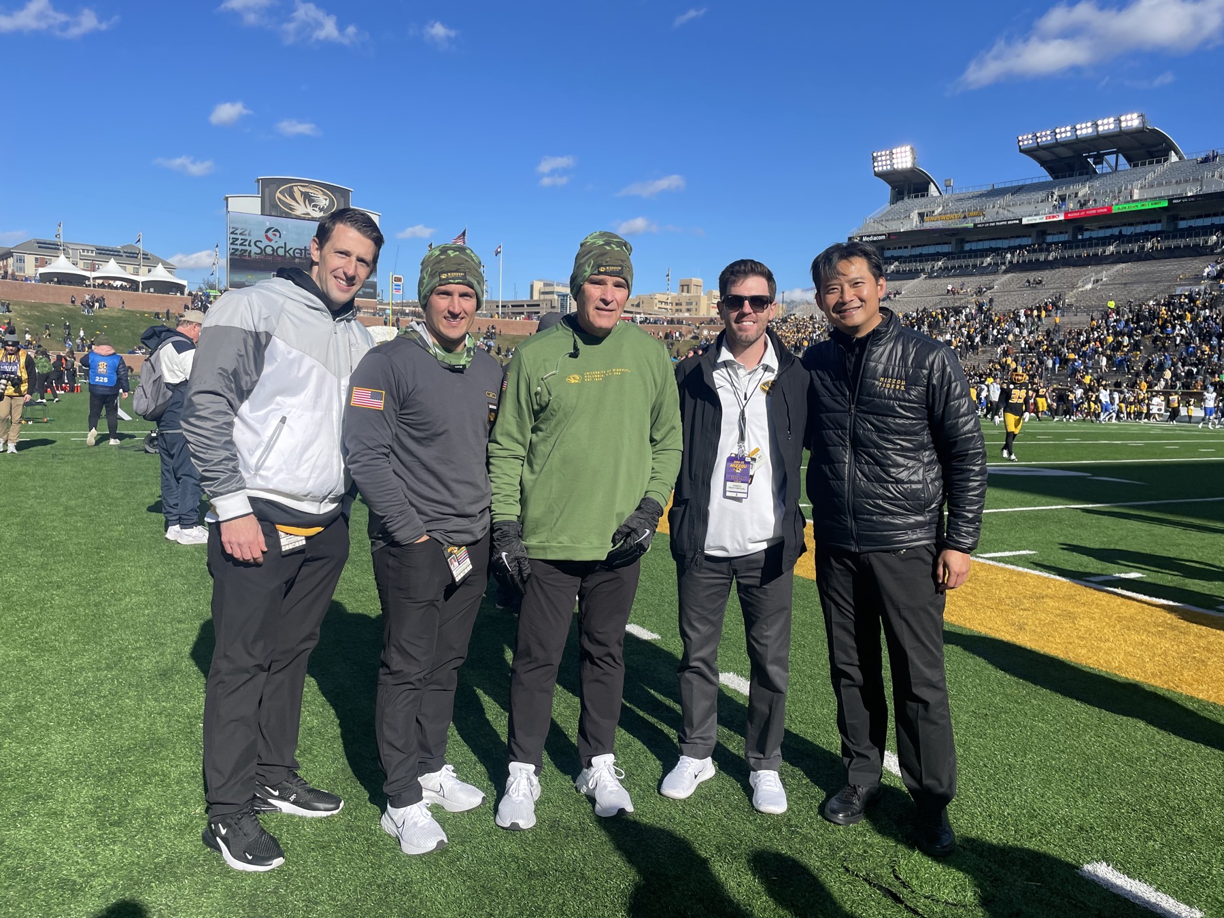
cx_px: 612
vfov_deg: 53.1
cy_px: 459
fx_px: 919
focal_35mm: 26
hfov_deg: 67.3
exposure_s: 1/4132
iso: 32
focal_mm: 4.2
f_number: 1.6
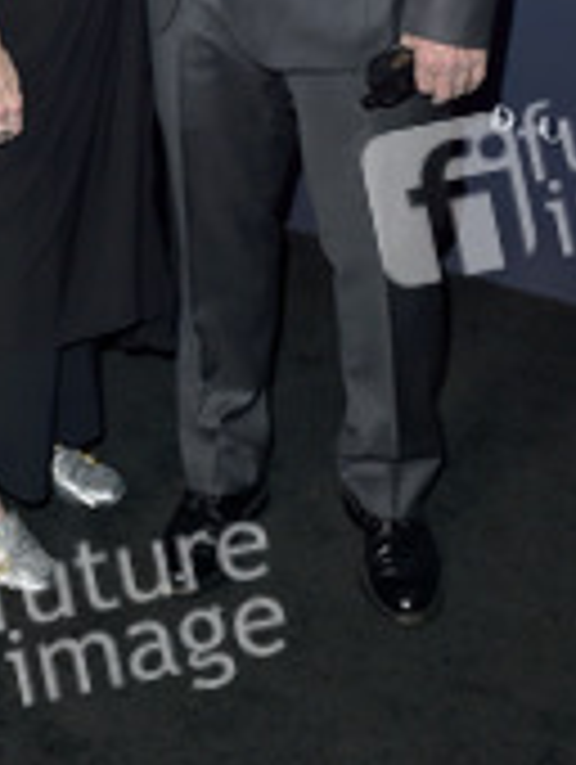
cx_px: 187
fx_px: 1748
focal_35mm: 79
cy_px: -45
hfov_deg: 18.6
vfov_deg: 23.4
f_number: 5.6
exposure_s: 1/250
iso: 250
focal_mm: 35
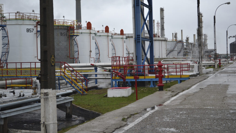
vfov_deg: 19.1
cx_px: 118
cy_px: 56
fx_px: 394
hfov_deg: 33.3
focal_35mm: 63
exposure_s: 1/500
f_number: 5.3
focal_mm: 40
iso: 400
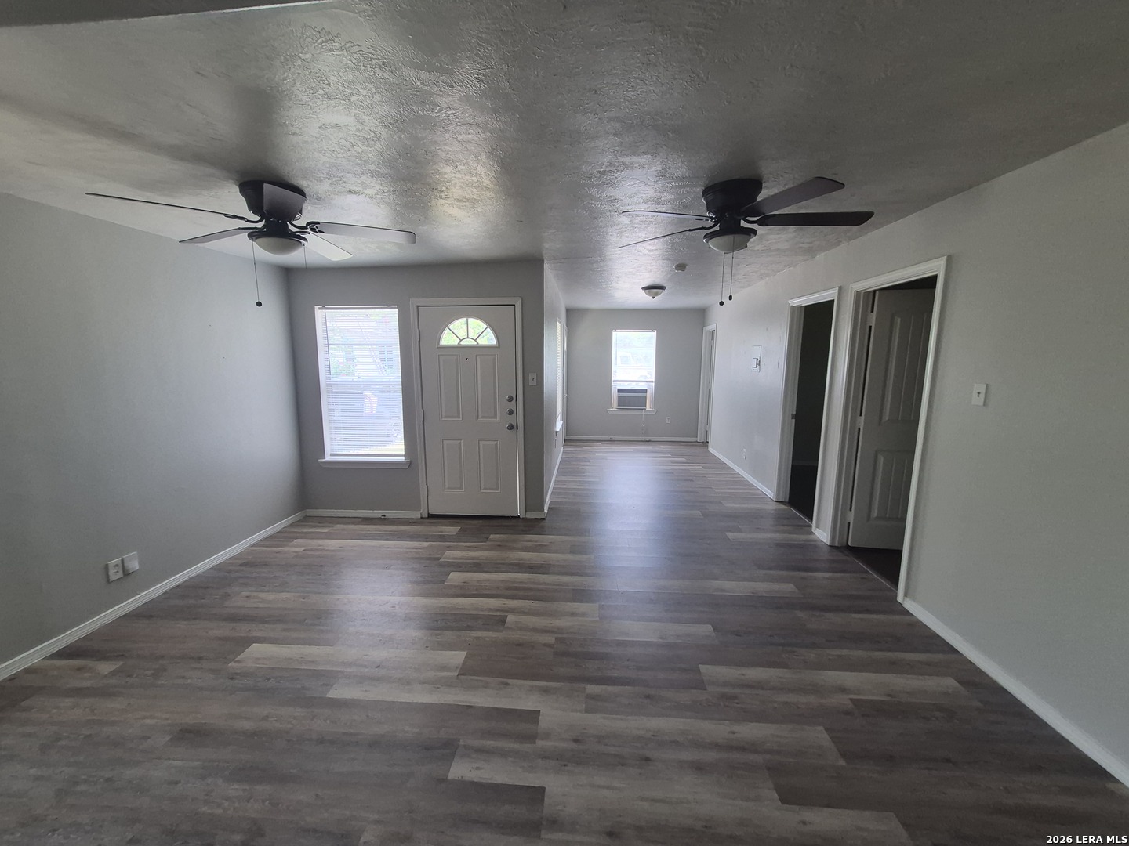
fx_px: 424
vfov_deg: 89.9
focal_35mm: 13
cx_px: 564
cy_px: 423
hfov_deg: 106.2
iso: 125
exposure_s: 1/60
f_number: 2.2
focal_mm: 1.74
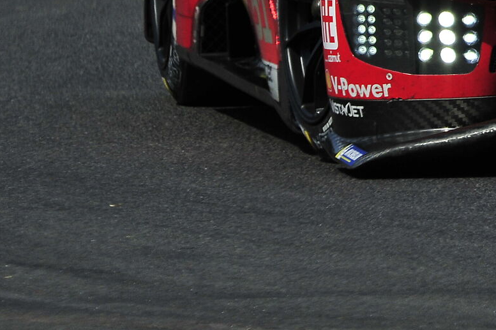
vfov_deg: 1.2
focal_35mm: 1173
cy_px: -69
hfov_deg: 1.8
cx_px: 590
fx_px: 16150
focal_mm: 380
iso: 800
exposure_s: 1/4000
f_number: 11
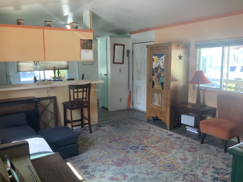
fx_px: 218
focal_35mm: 31
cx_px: 118
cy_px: 92
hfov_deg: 58.3
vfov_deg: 45.4
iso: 64
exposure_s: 1/60
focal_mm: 3
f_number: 1.8
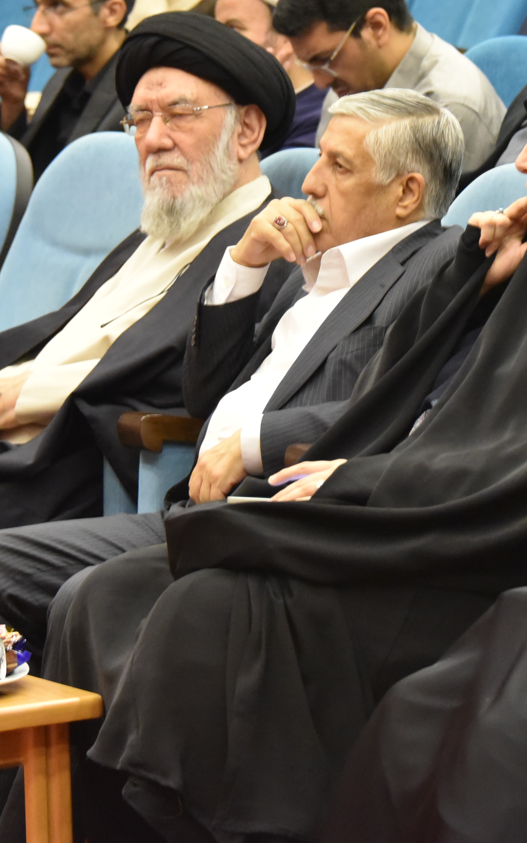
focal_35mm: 228
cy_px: 270
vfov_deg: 9.2
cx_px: 429
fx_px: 5241
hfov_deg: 5.8
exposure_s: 1/30
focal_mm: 105
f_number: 5.3
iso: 6400
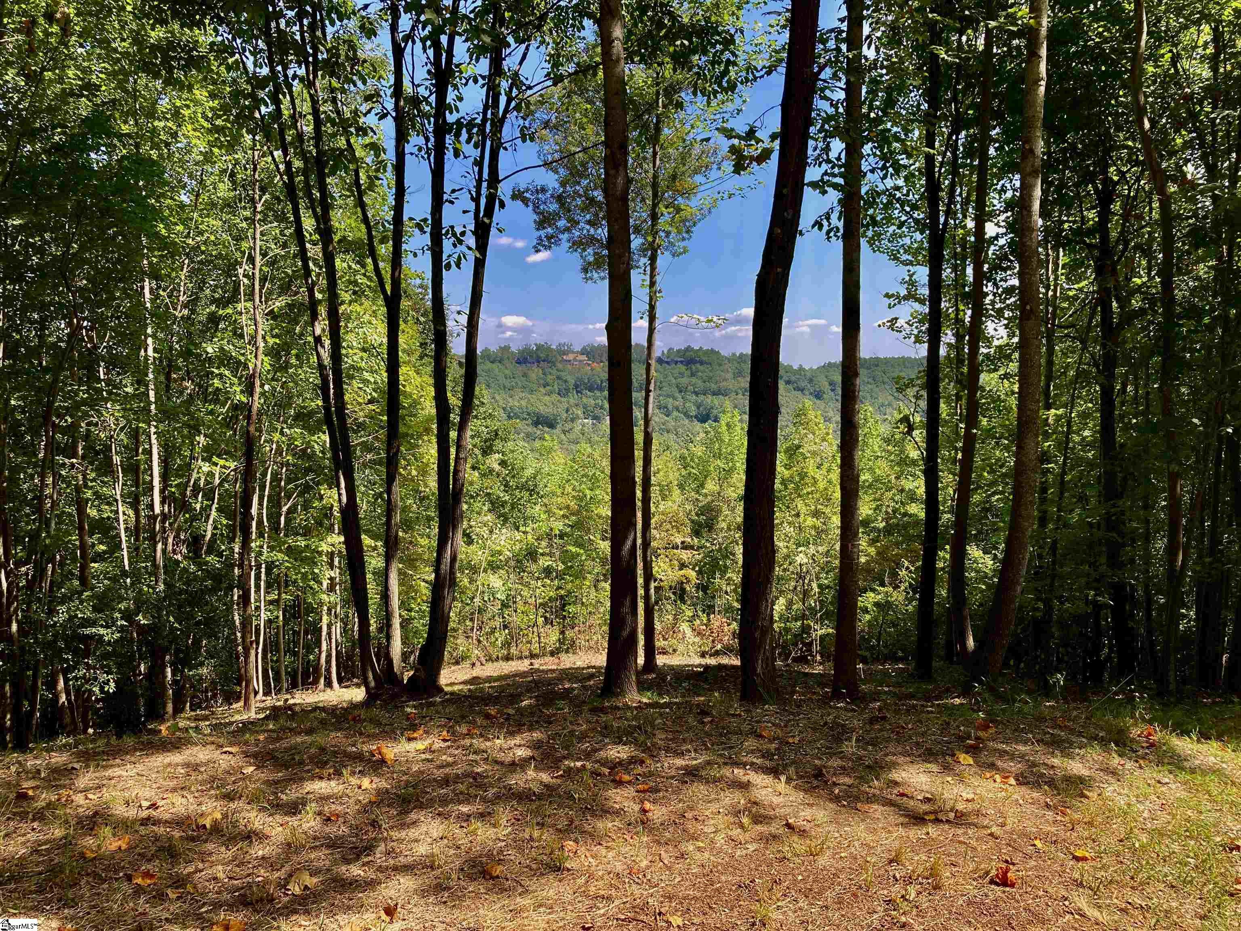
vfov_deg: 49.7
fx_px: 1004
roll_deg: +0.0
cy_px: 466
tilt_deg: -6.2
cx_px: 620
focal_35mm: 28
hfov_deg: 63.4
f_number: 1.8
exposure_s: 1/631
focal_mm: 3.99
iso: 20
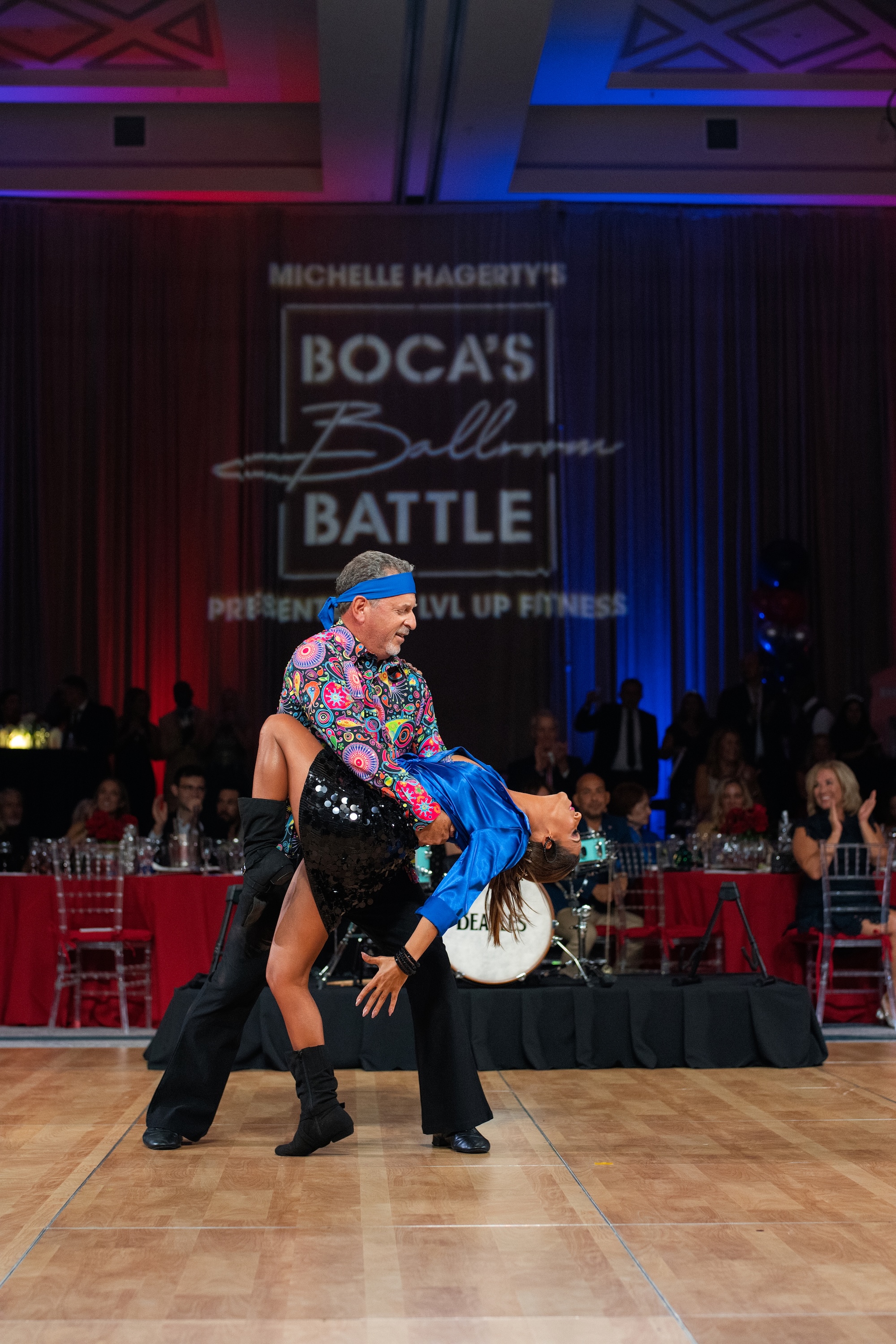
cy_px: 672
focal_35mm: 75
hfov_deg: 18.2
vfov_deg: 27.0
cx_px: 448
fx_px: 2800
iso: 1250
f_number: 2.2
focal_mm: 50
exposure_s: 1/250
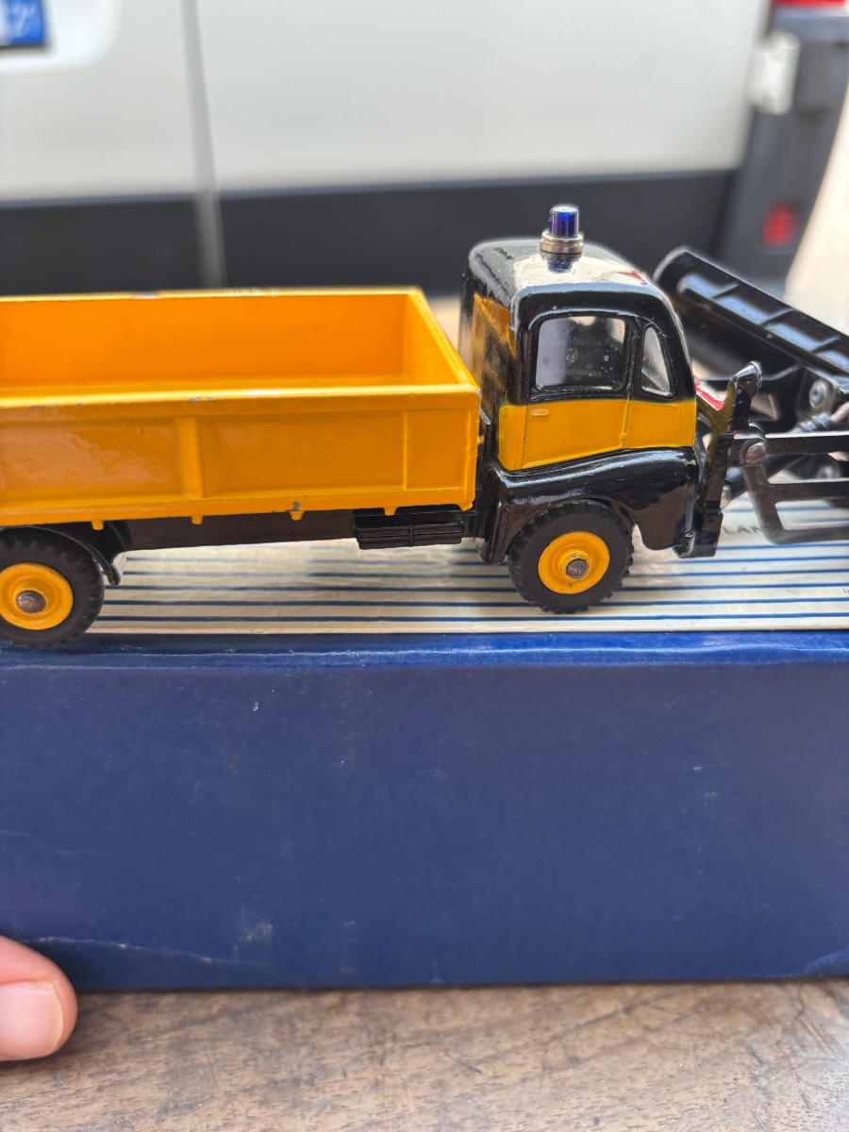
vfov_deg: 67.3
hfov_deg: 53.1
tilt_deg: -30.7
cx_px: 424
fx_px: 850
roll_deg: -1.5
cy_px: 566
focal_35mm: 26
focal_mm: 5.96
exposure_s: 1/162
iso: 40
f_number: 1.6
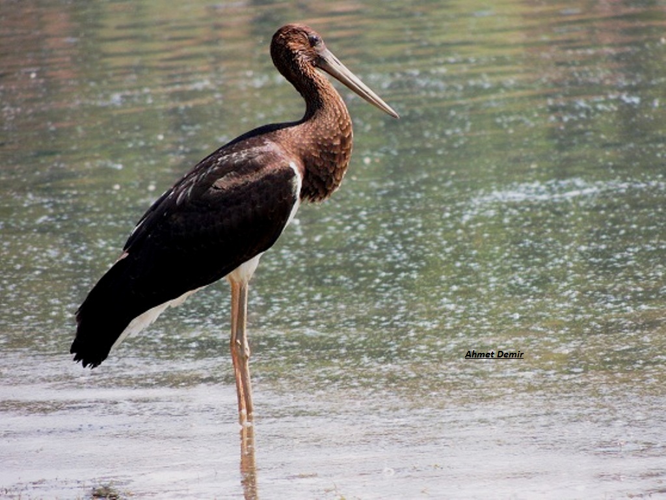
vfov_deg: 1.7
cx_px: 333
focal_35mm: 900
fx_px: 17316
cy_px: 250
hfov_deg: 2.2
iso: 280
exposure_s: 1/500
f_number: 5.5
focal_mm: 160.5
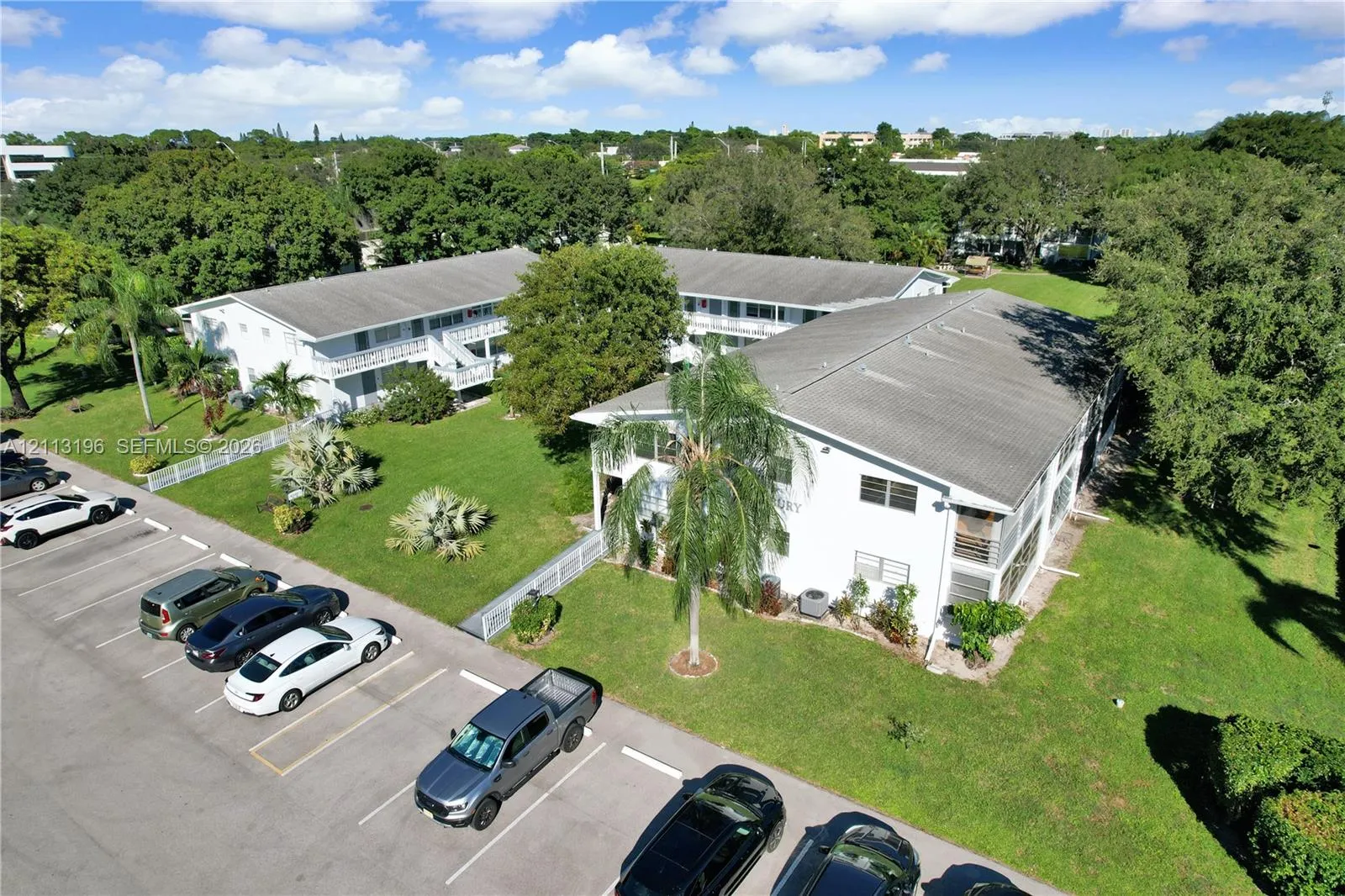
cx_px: 672
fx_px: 822
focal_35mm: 22
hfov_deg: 78.6
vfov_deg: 57.2
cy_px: 448
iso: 140
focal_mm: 8.38
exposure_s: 1/4000
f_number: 2.8
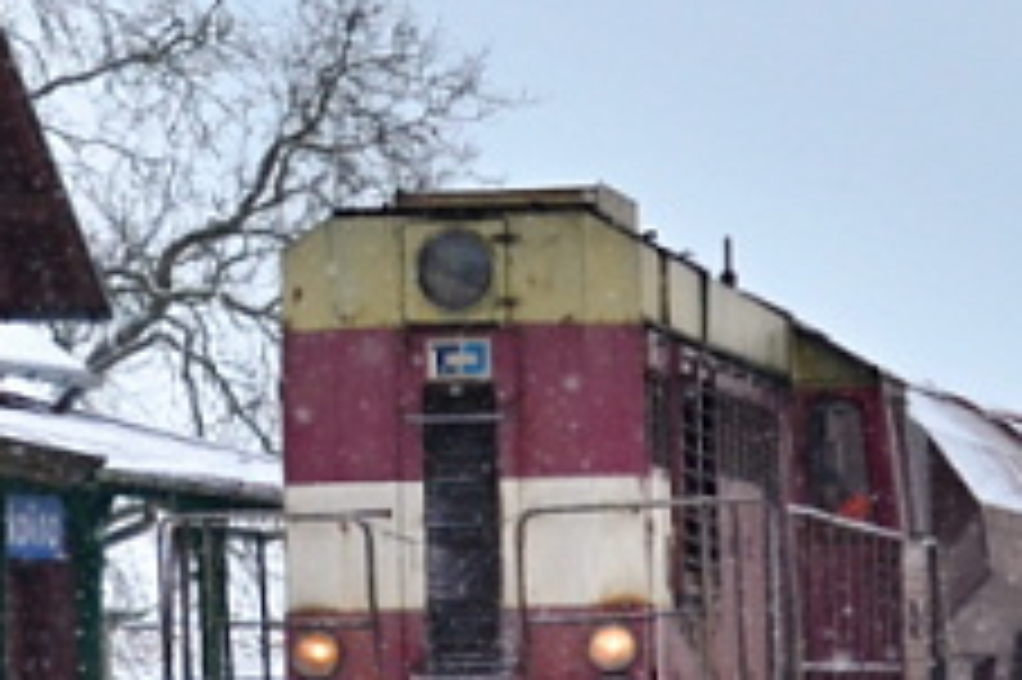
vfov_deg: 5.6
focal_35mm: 246
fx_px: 6978
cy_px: 335
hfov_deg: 8.4
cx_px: 437
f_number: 5
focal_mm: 38
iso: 250
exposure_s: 1/750
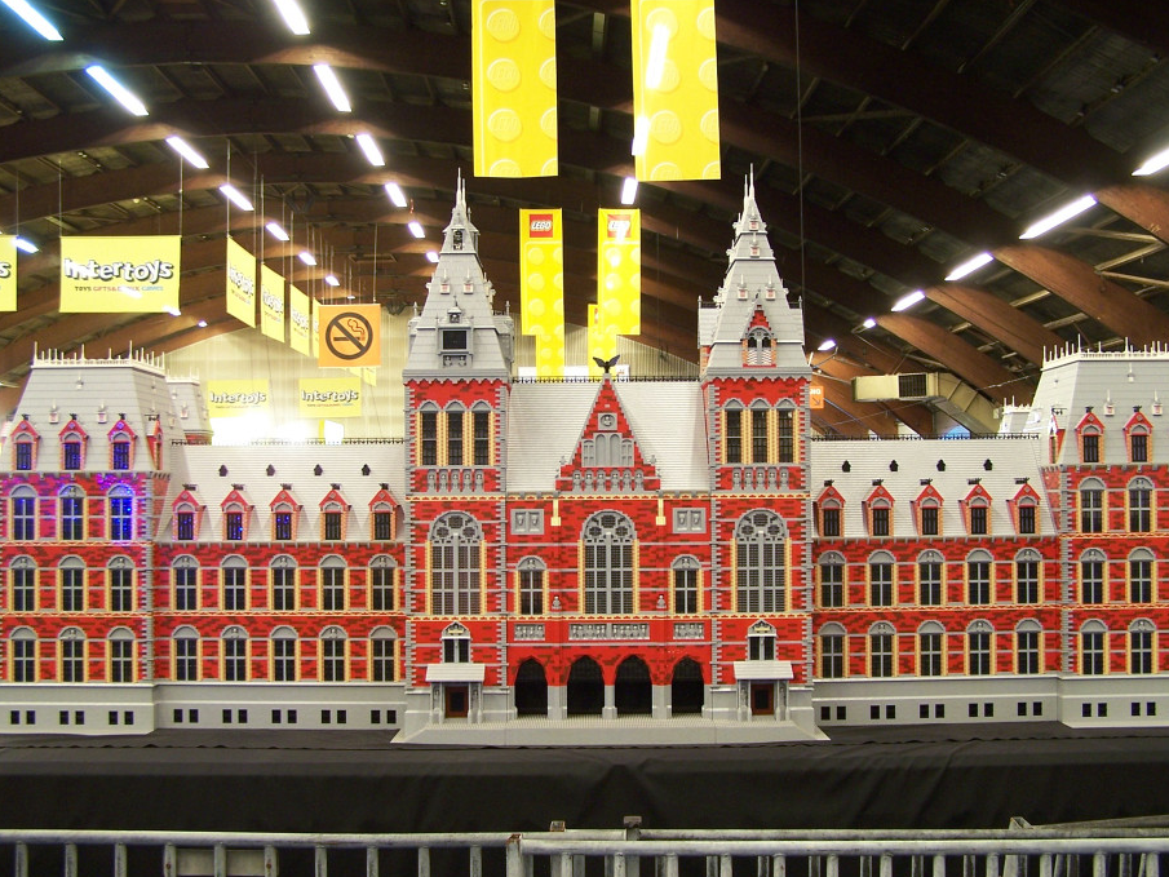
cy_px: 460
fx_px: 1452
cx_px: 615
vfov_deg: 33.6
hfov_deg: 43.8
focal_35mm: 43
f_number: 2.8
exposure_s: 1/2
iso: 80
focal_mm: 6.3
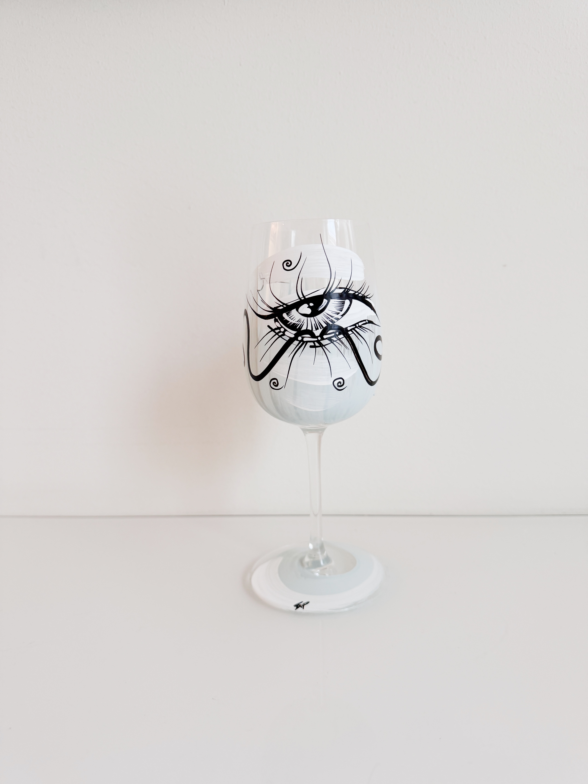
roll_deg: +1.5
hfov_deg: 56.8
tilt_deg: -10.7
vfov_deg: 71.6
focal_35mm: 24
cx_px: 294
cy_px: 392
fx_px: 544
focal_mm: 6.76
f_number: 1.78
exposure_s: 1/50
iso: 250
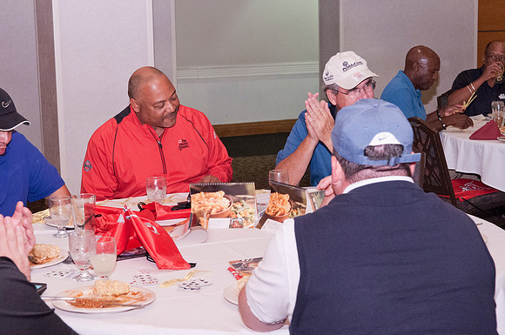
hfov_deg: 29.9
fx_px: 946
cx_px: 252
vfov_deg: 20.1
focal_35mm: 68
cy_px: 168
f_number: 8
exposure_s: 1/60
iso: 1250
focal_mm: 45
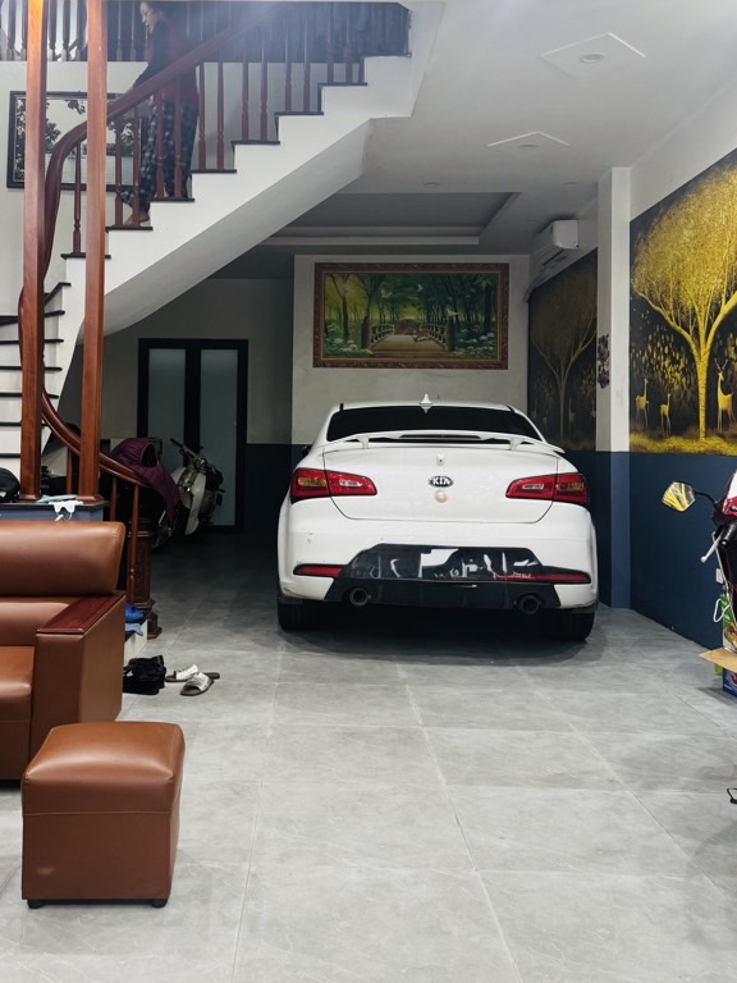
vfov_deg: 56.6
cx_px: 296
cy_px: 417
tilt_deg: +3.2
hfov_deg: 43.9
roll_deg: -0.2
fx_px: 908
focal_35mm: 32
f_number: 1.78
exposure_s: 1/50
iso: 250
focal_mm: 6.76
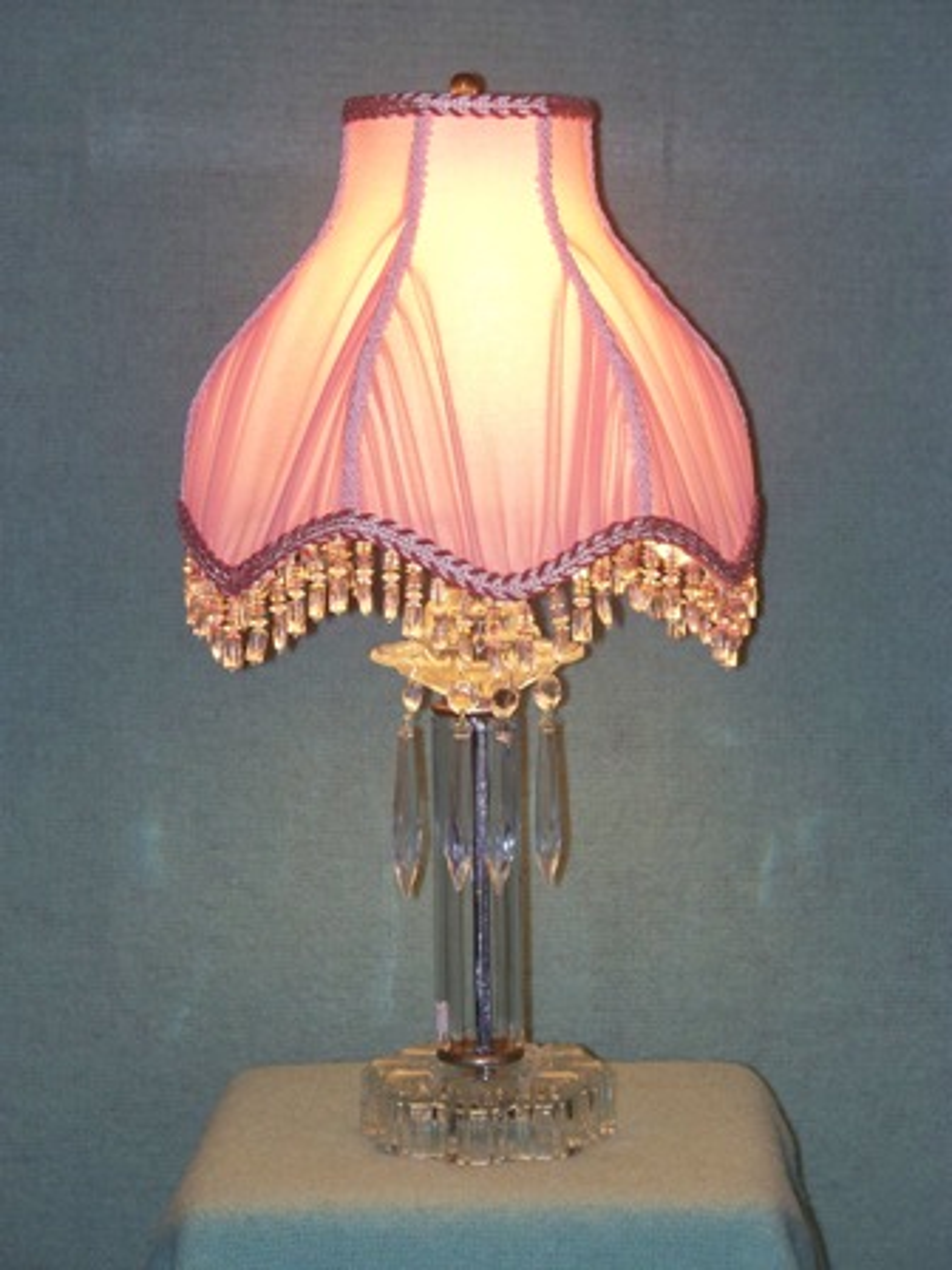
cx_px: 476
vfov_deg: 18.7
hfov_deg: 14.1
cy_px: 635
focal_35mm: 105
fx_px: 3850
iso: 200
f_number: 3.8
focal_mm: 22.05
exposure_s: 1/80
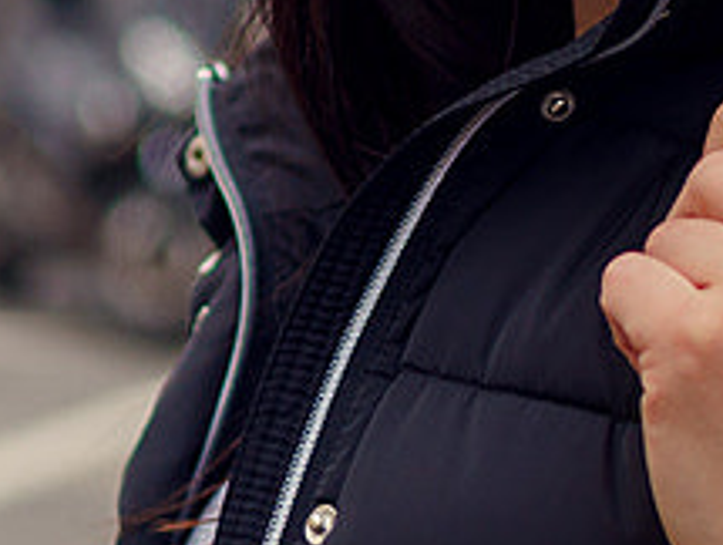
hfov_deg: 7.9
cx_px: 222
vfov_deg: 6.0
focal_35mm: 250
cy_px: 146
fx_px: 5230
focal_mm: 35
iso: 125
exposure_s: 1/250
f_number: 2
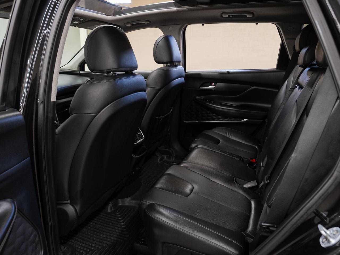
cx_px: 170
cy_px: 128
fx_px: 255
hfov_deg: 67.4
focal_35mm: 26
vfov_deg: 53.1
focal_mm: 24
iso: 100
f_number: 5.6
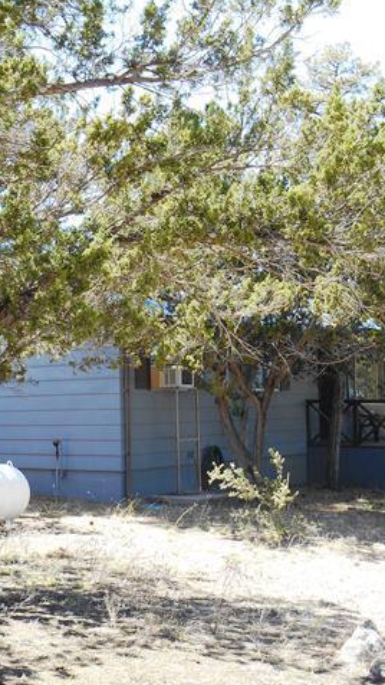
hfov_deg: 20.0
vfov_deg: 34.9
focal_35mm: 60
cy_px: 341
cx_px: 144
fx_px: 1088
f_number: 3.9
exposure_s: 1/100
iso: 80
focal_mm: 7.2
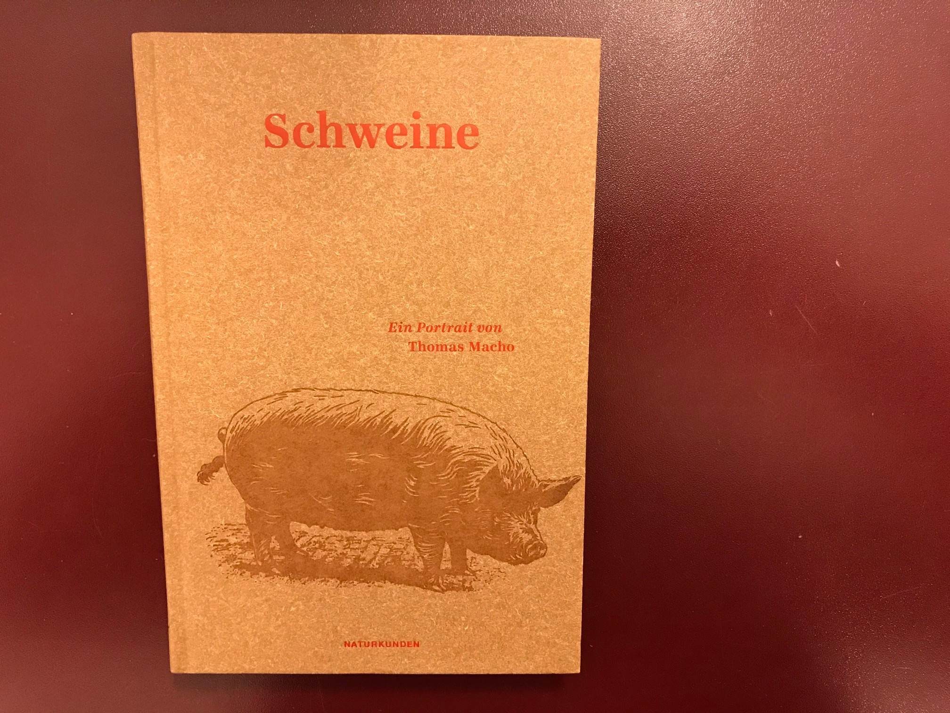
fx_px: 768
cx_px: 475
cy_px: 356
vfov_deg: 49.7
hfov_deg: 63.4
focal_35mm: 28
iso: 80
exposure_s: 1/17
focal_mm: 3.99
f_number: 1.8
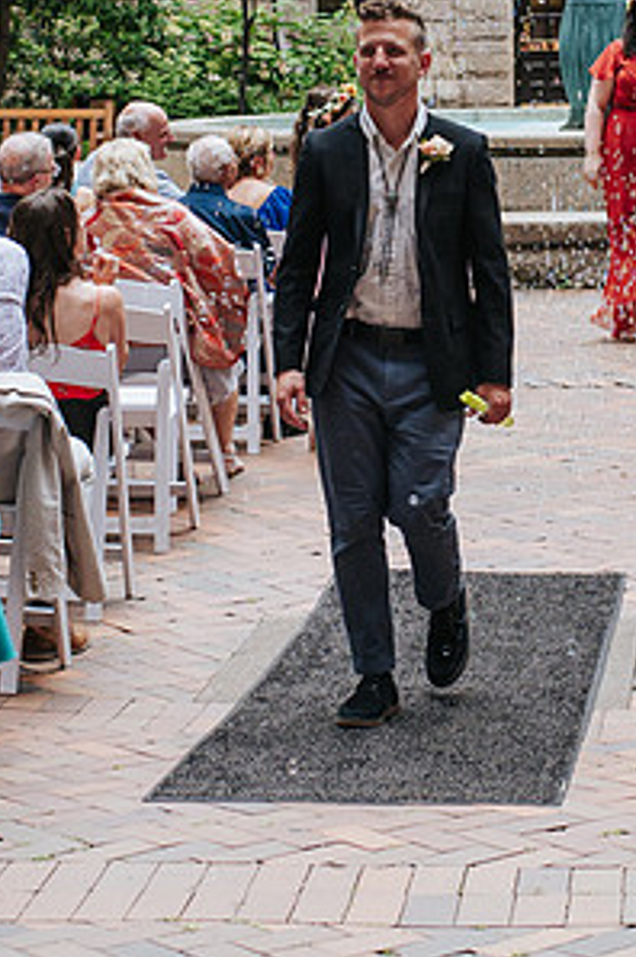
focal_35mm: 116
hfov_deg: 11.8
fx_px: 3081
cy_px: 276
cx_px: 402
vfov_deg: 17.6
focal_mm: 35
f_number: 4
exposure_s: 1/400
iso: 800
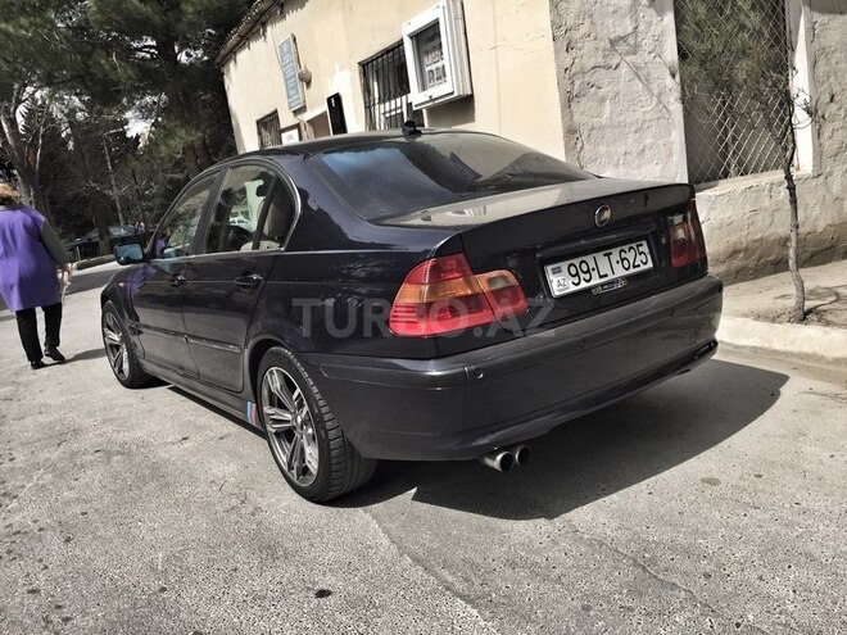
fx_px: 710
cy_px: 318
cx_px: 424
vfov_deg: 48.2
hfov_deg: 61.7
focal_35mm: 29
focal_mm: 4.15
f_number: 2.2
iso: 32
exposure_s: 1/1199
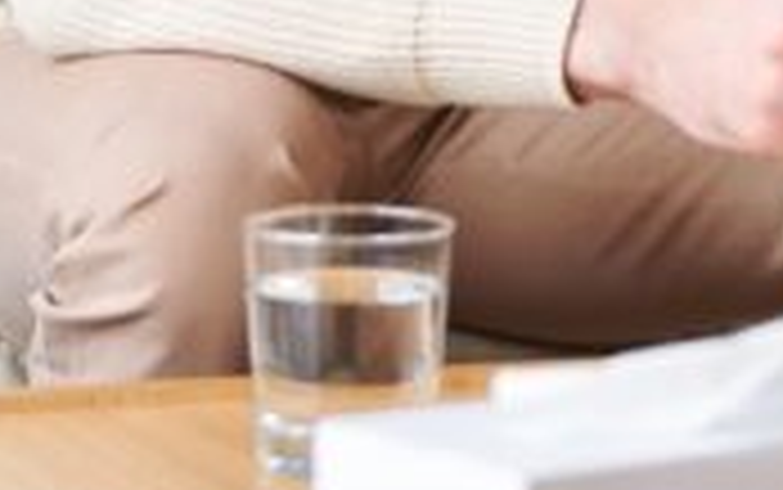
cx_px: 734
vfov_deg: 3.5
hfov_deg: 5.6
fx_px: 7986
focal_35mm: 374
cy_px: -548
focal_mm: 85
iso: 400
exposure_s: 1/200
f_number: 2
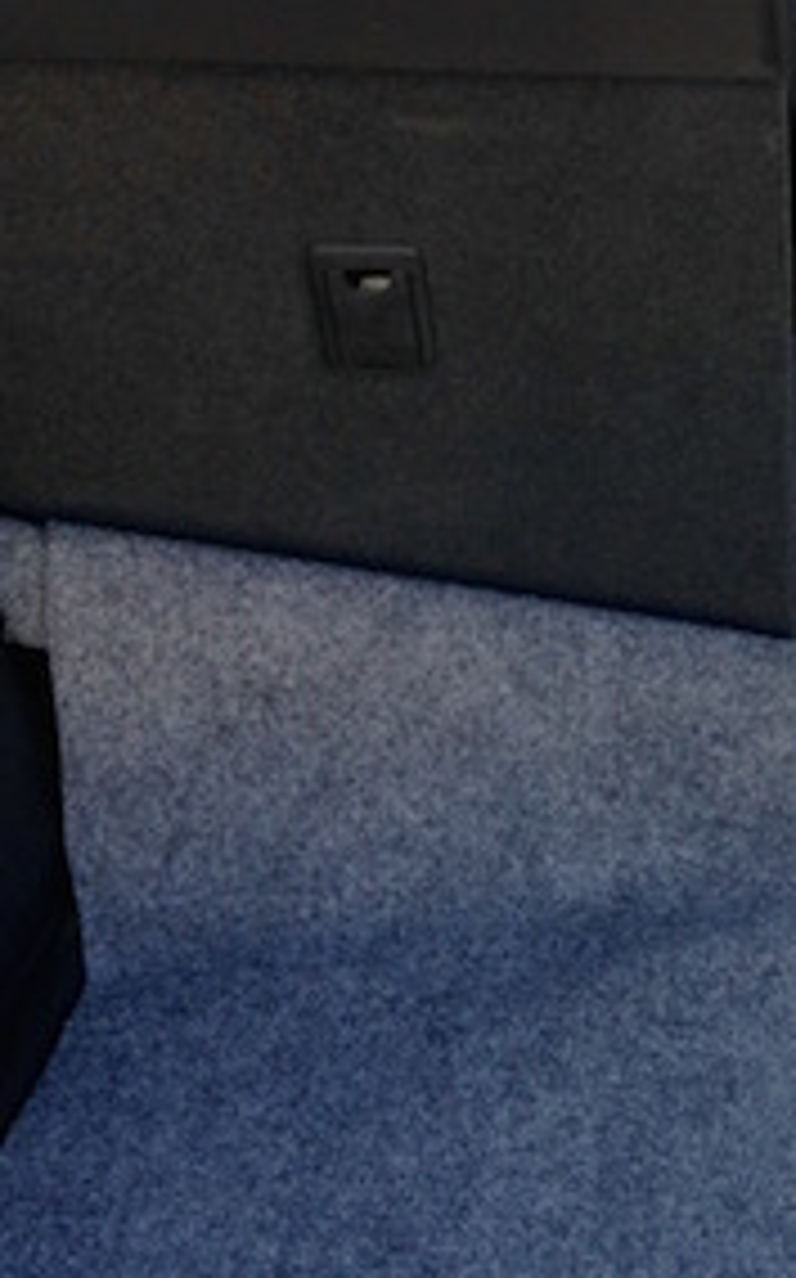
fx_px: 2574
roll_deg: -1.4
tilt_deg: -19.9
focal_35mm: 74
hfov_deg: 16.1
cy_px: 526
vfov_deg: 27.8
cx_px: 1205
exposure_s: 1/40
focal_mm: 4.12
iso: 50
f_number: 2.4
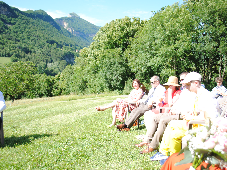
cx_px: 124
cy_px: 86
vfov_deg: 42.9
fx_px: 216
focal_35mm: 33
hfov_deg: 55.3
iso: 100
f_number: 8
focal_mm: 20
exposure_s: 1/250
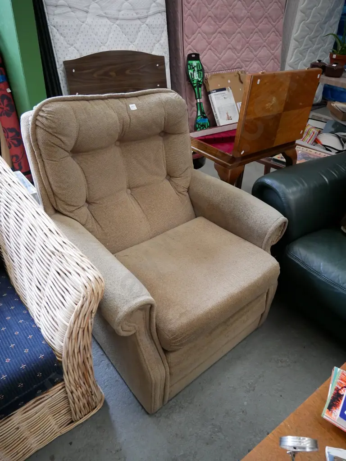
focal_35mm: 26
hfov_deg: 53.1
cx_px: 173
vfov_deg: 67.3
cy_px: 230
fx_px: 347
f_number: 4
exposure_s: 1/60
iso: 1250
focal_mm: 13
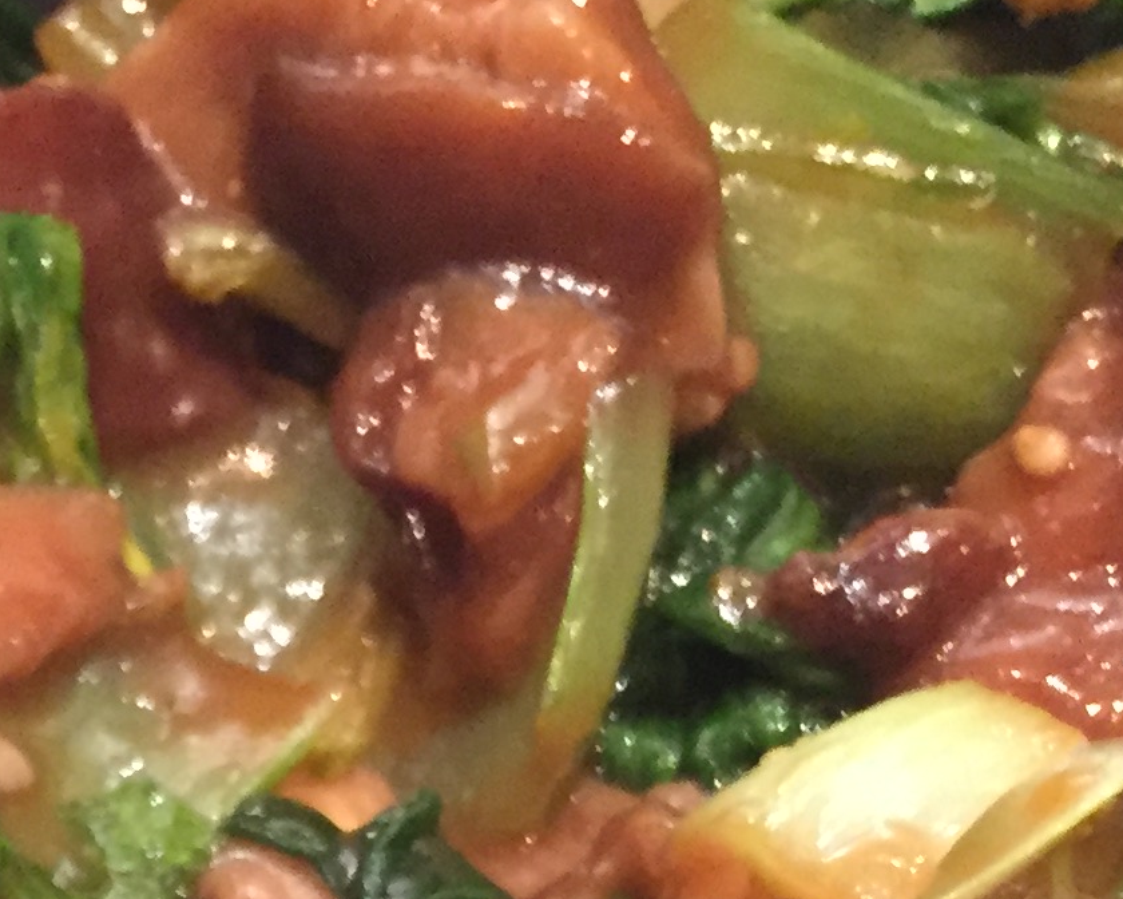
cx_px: -120
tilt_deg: -57.9
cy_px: 1548
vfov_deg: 12.9
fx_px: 3656
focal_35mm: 110
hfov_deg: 16.9
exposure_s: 1/24
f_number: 2.2
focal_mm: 4.15
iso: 250
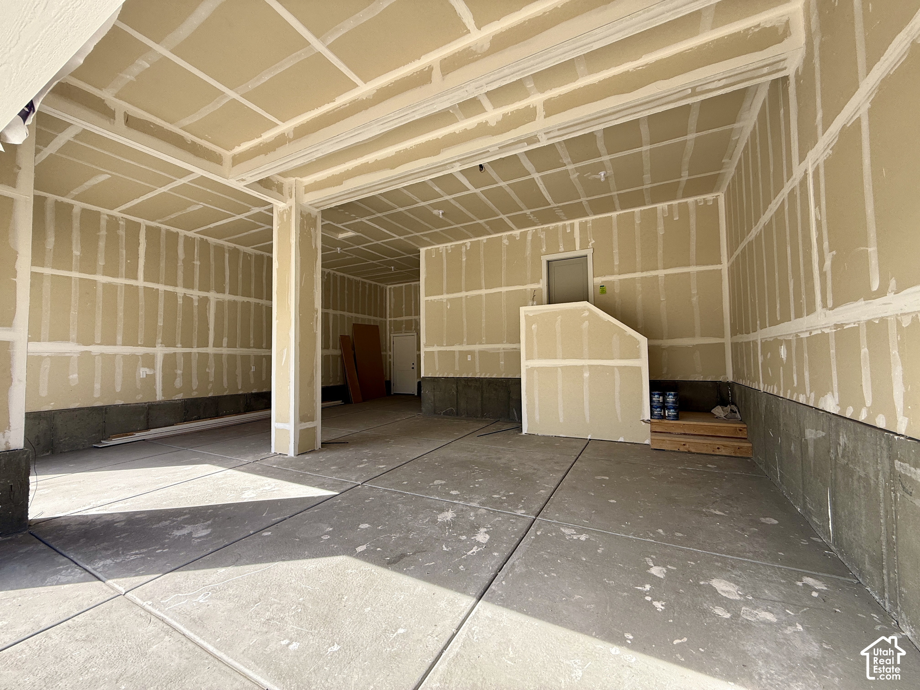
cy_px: 345
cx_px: 460
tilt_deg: +4.1
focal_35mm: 14
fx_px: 372
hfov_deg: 102.1
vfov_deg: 85.7
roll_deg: +0.9
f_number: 2.2
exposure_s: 1/506
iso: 50
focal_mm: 2.22
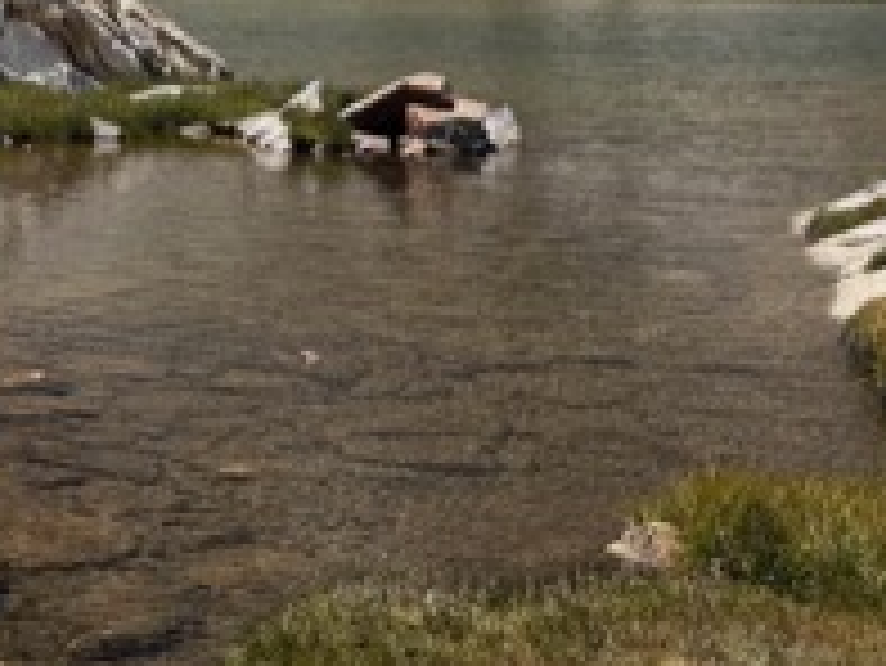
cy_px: -207
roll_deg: -1.0
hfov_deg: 24.3
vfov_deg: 17.7
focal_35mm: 78
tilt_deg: +4.5
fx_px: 1998
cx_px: 81
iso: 80
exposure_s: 1/5714
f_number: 1.78
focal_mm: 6.76
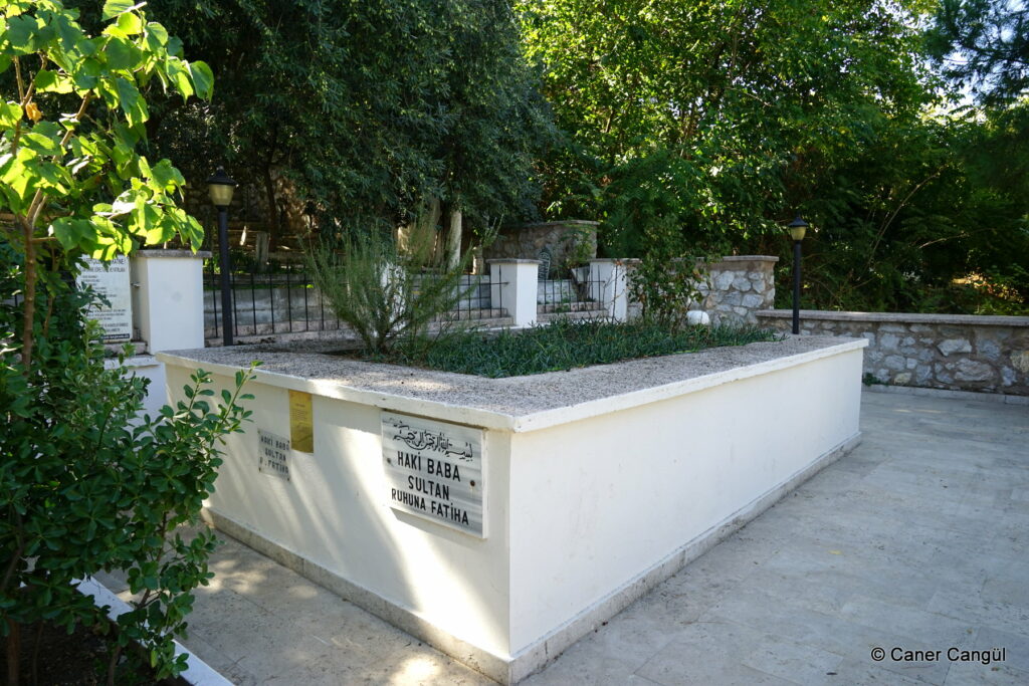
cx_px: 514
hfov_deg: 73.7
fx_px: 686
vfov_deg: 53.1
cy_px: 343
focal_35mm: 24
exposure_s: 1/60
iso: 250
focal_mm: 24
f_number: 9
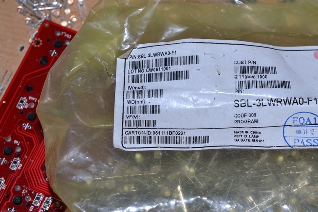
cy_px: 92
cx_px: 217
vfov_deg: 16.3
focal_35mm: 84
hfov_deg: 24.0
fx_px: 742
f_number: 8
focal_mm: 40
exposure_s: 1/60
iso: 100
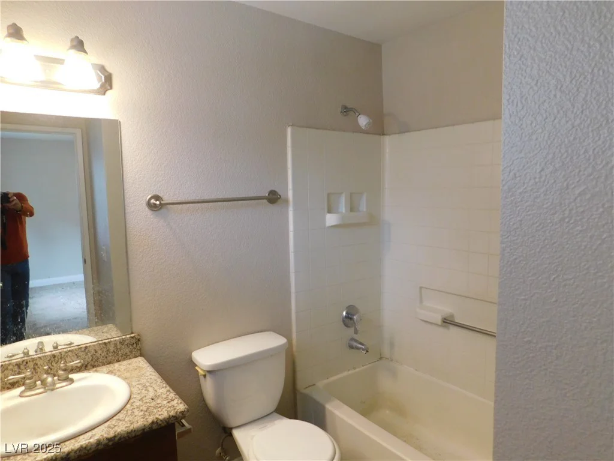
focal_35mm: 23
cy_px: 230
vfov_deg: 58.9
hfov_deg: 73.9
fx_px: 408
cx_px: 307
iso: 220
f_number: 3
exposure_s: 1/30
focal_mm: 4
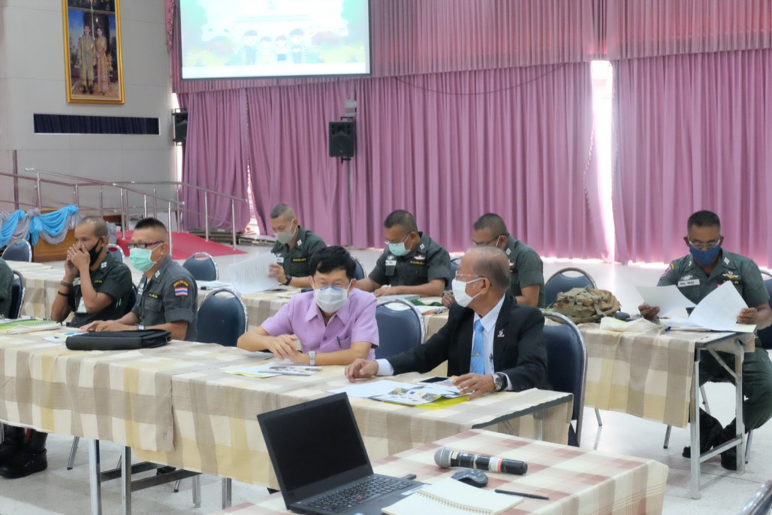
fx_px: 1093
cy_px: 258
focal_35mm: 51
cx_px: 386
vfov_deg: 26.5
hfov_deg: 38.9
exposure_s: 1/80
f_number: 5
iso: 6400
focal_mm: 34
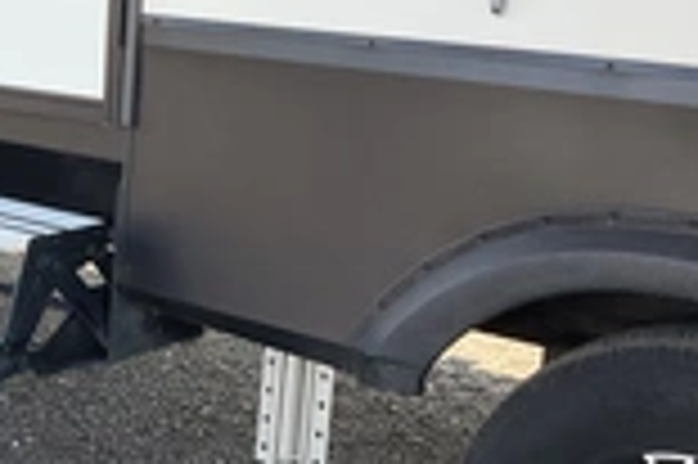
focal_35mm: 78
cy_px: 239
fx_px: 1511
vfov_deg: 17.5
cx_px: -14
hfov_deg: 24.7
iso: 25
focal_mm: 3
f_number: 1.8
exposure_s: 1/297
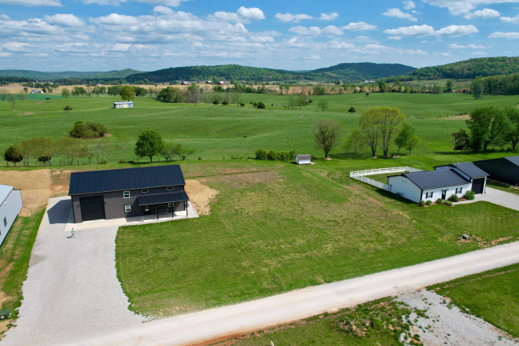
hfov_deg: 71.5
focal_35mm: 25
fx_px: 360
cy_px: 173
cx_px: 260
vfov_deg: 51.3
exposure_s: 1/2500
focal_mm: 8.38
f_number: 2.8
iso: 110
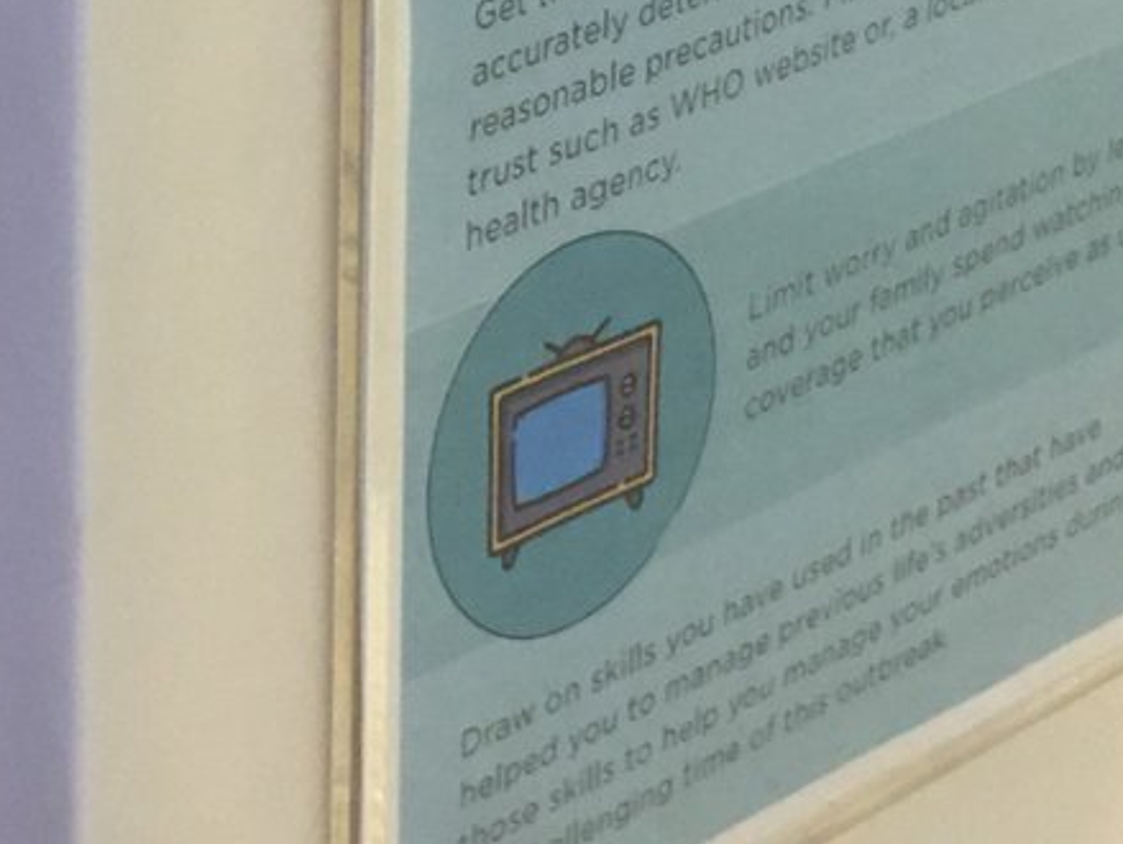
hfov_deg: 14.8
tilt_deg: -17.1
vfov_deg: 11.1
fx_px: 4286
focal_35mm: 132
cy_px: -143
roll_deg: -1.3
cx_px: 194
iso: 100
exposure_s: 1/10
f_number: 2.2
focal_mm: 4.15
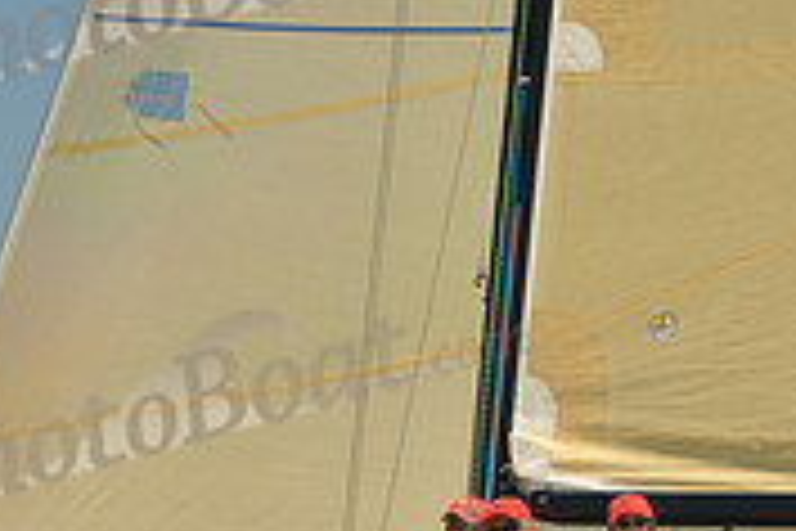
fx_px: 5085
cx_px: 765
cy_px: 574
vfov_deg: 6.0
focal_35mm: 230
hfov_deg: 8.9
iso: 200
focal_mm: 70
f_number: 6.3
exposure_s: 1/640
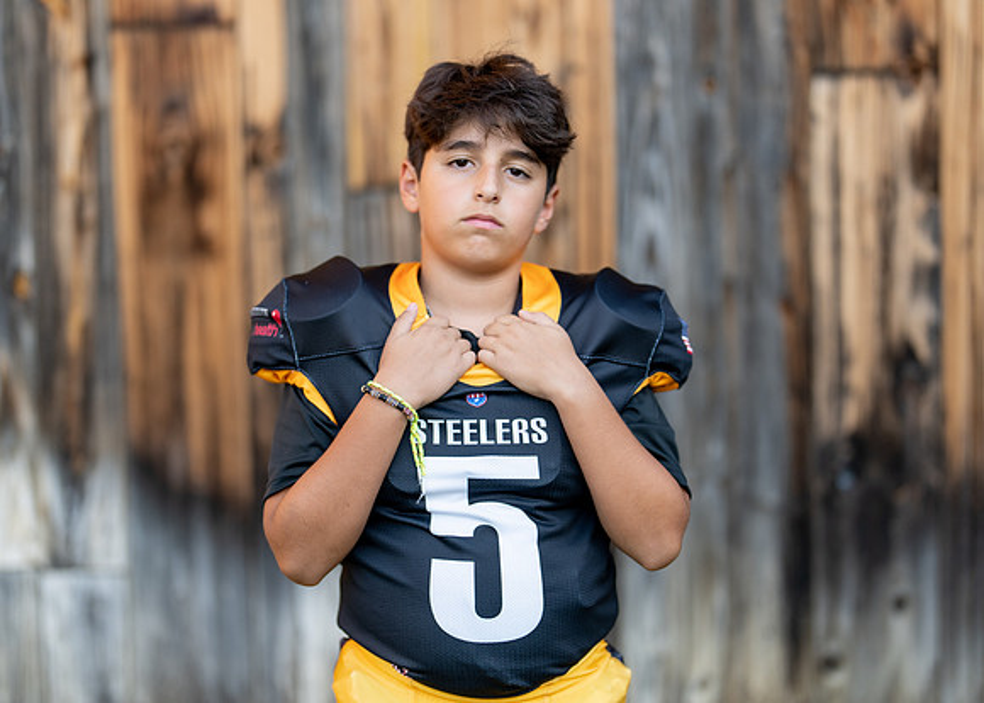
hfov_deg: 32.3
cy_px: 358
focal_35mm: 61
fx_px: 1698
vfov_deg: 23.4
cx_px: 486
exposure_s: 1/2000
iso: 100
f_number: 1.2
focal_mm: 50
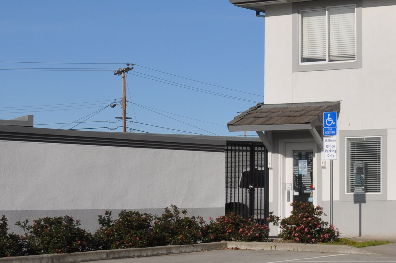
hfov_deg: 18.6
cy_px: 175
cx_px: 540
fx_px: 1110
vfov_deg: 13.5
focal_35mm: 101
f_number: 11
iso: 200
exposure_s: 1/500
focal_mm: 24
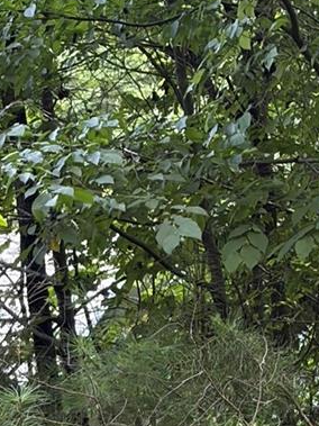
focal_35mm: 211
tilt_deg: -10.8
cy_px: 433
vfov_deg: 9.3
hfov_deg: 7.0
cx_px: -62
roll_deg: +1.7
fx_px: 2594
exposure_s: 1/85
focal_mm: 5.96
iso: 50
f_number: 1.6
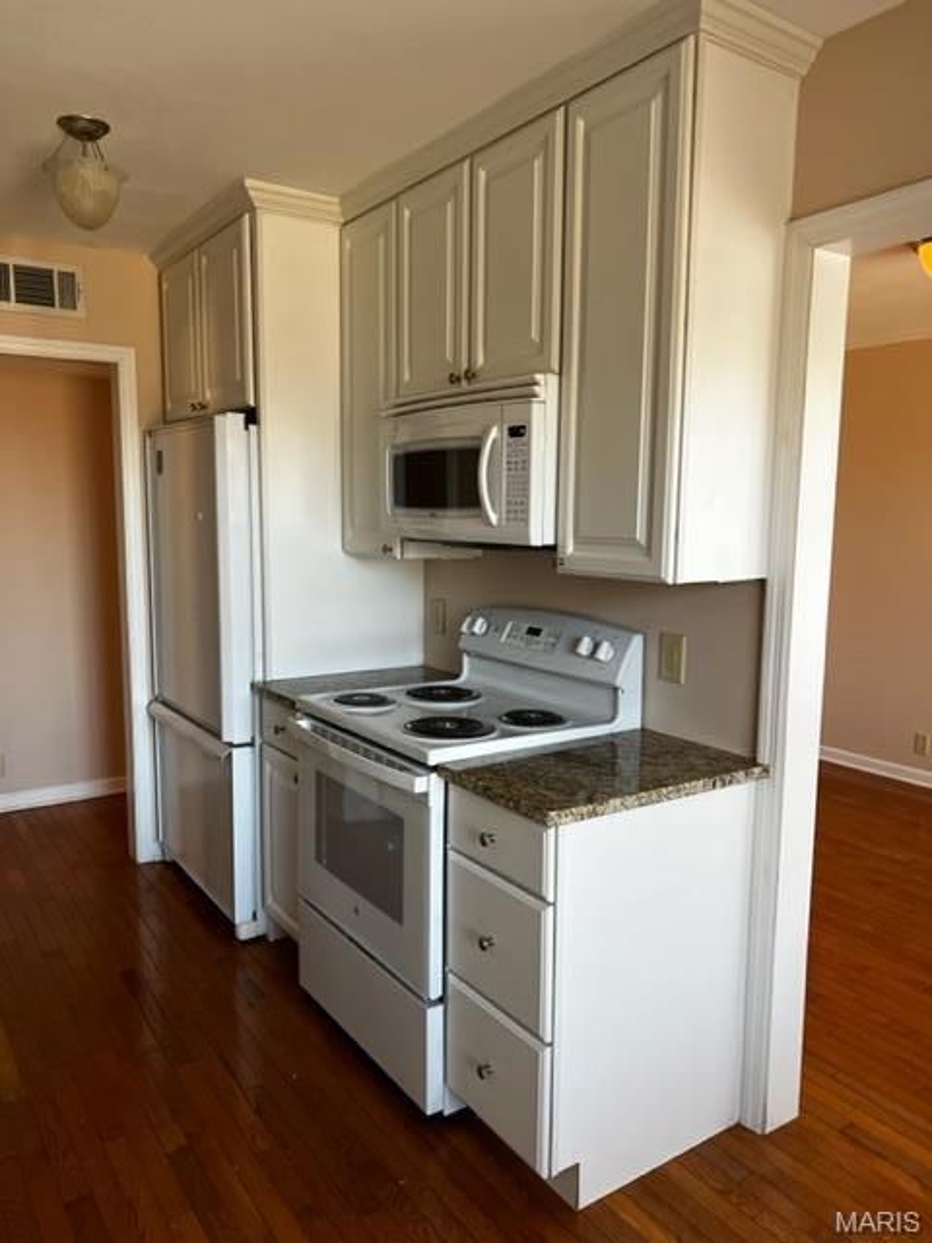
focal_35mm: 26
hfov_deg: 53.1
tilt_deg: -7.2
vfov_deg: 67.3
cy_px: 622
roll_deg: -0.3
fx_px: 933
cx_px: 466
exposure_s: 1/120
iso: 125
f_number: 1.5
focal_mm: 5.7
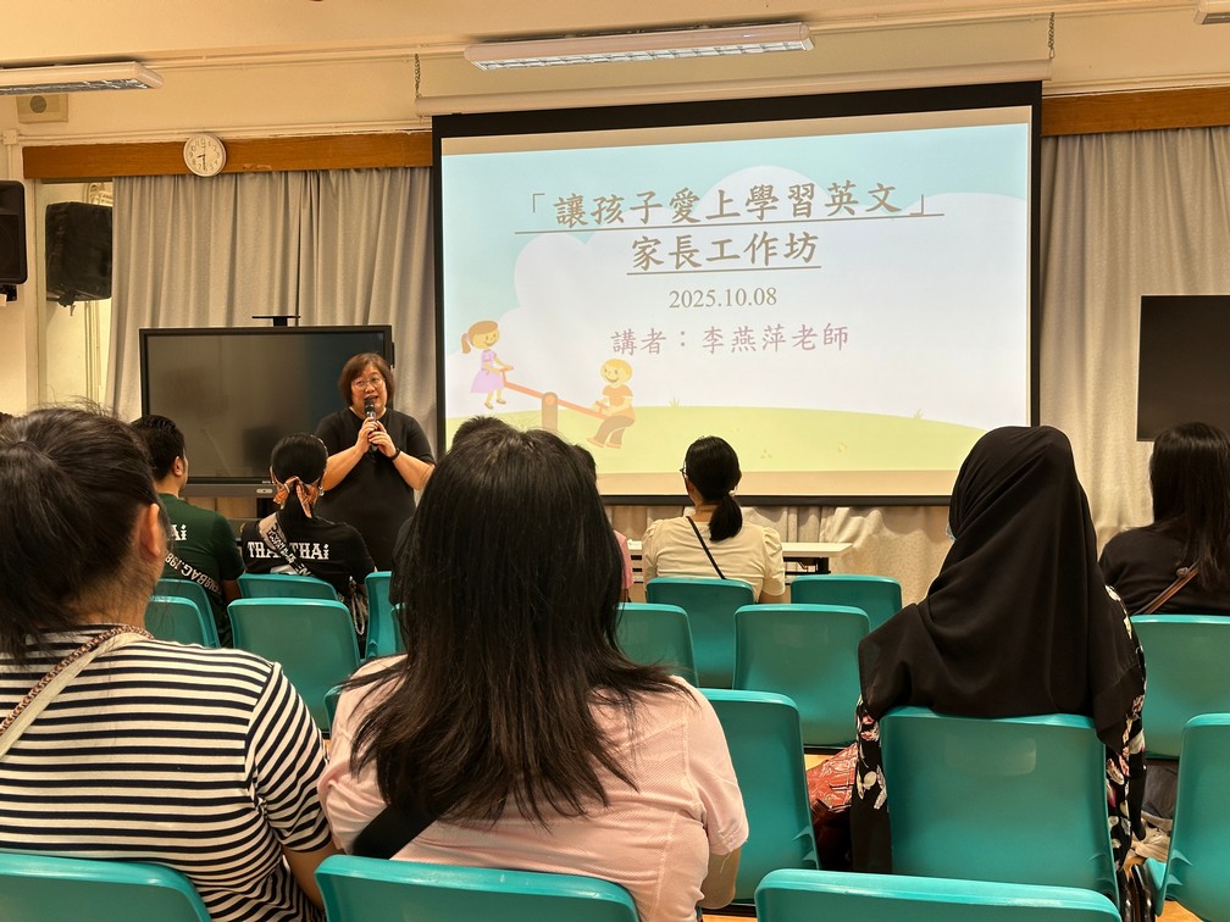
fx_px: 1706
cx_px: 615
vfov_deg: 30.3
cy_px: 461
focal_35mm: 48
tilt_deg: -0.6
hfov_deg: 39.7
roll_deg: +0.5
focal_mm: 6.86
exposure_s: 1/50
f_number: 1.78
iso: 80
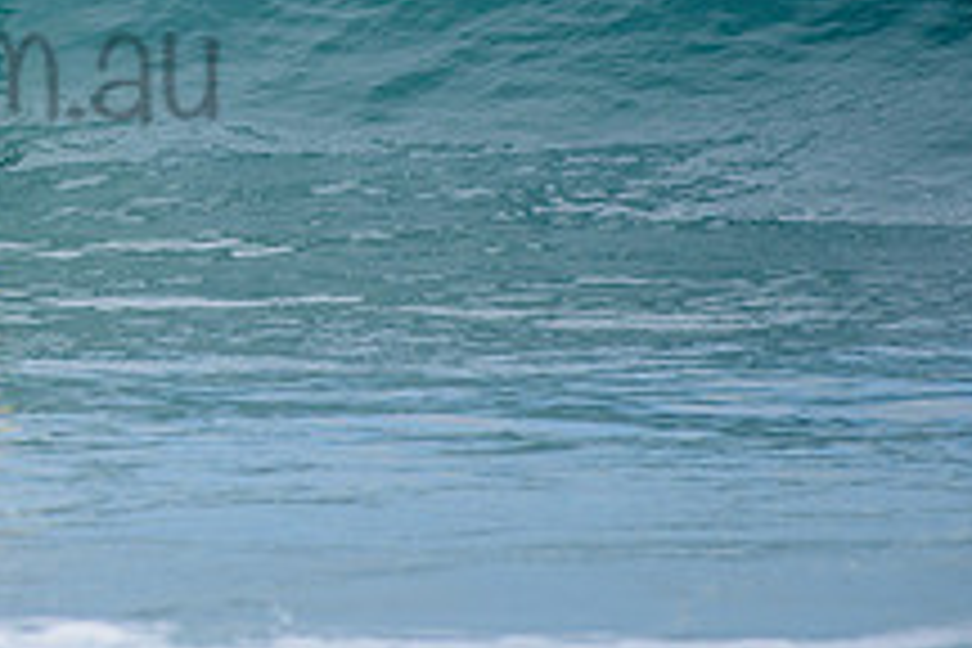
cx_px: -256
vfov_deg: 1.0
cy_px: 16
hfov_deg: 1.5
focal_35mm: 1340
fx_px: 36177
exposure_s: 1/2000
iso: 200
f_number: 5.6
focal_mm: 500
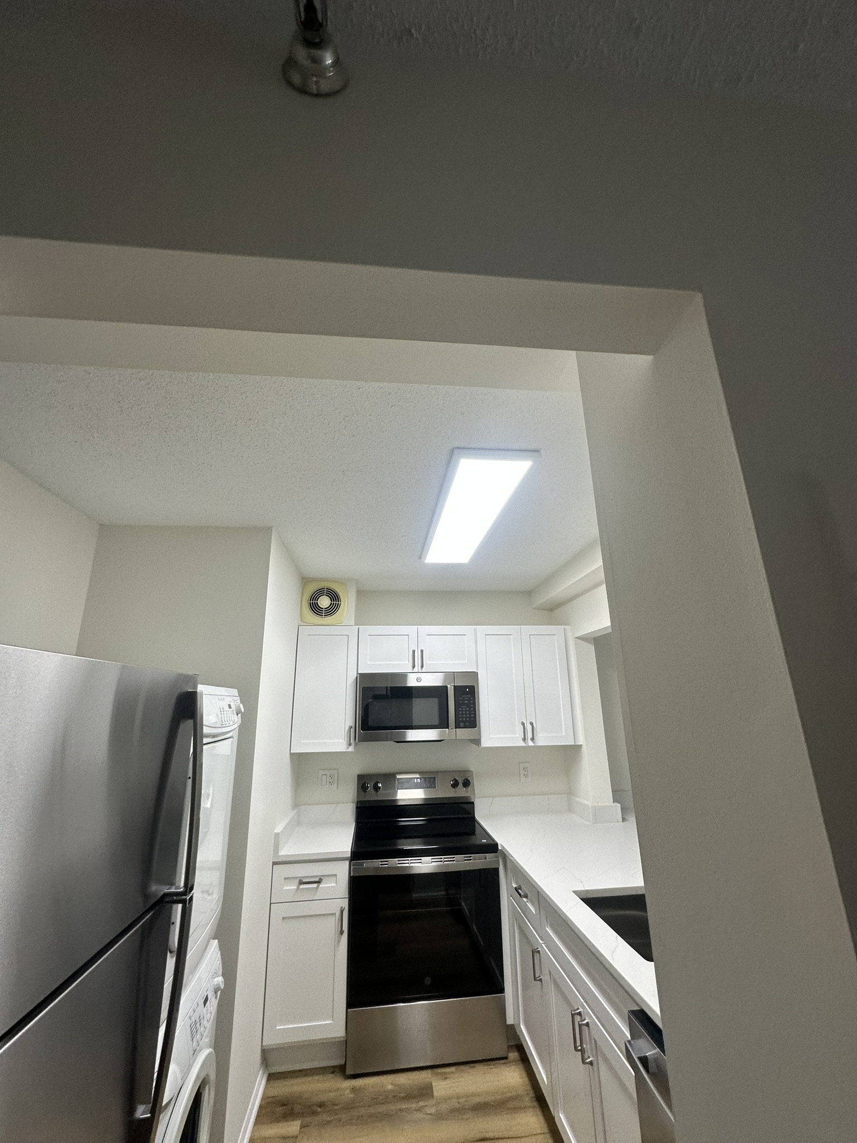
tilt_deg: +16.4
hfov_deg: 85.7
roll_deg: -0.9
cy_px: 572
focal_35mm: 14
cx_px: 428
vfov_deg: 102.1
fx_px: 462
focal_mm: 2.22
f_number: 2.2
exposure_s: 1/120
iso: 125
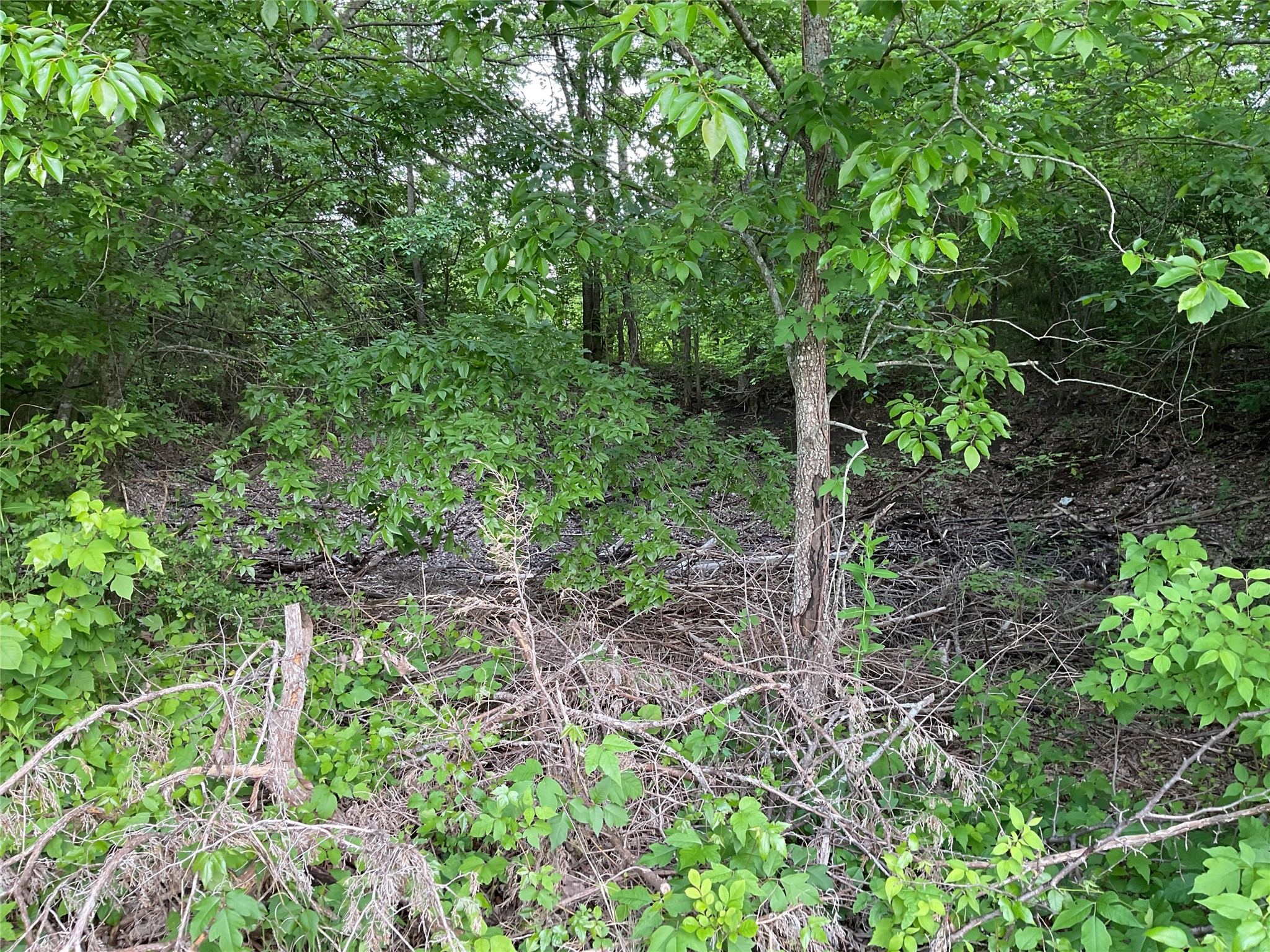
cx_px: 635
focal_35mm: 29
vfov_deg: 48.2
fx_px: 1064
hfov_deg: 61.7
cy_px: 476
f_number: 1.8
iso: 40
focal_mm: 3
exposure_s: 1/60
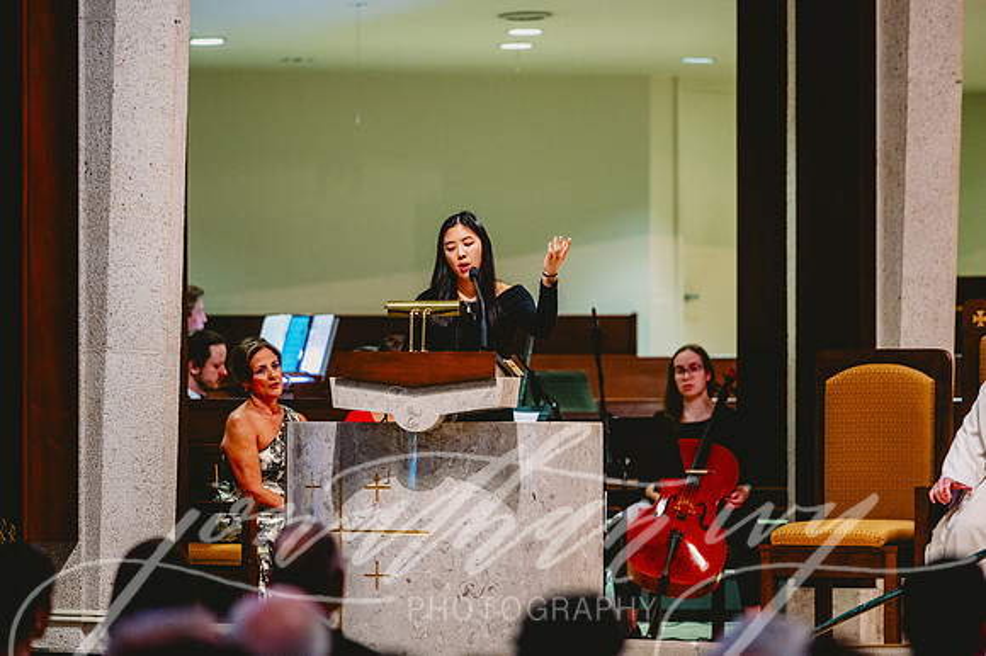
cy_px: 328
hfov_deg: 10.3
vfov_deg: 6.9
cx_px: 493
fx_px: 5474
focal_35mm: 200
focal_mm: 200
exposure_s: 1/200
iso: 3200
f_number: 2.8
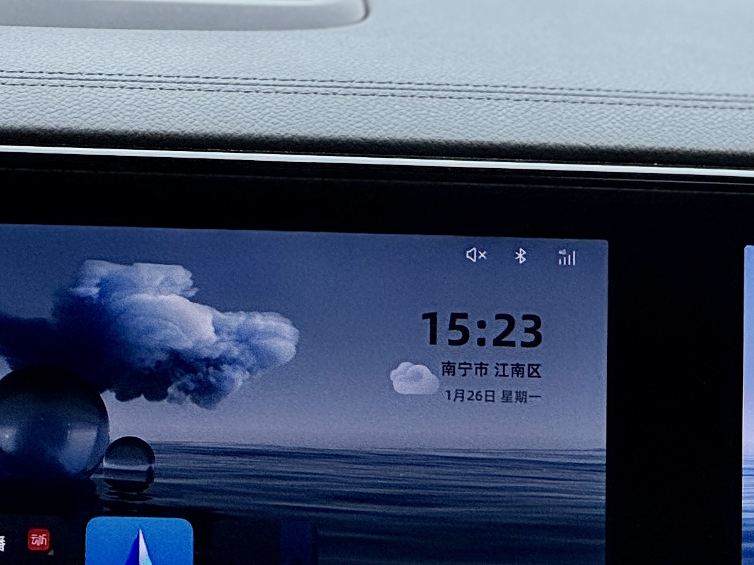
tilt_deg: -14.7
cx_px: 574
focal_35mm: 252
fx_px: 5489
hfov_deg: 7.8
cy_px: 369
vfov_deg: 5.9
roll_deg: -2.1
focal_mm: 9
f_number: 2.8
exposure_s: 1/99
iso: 32
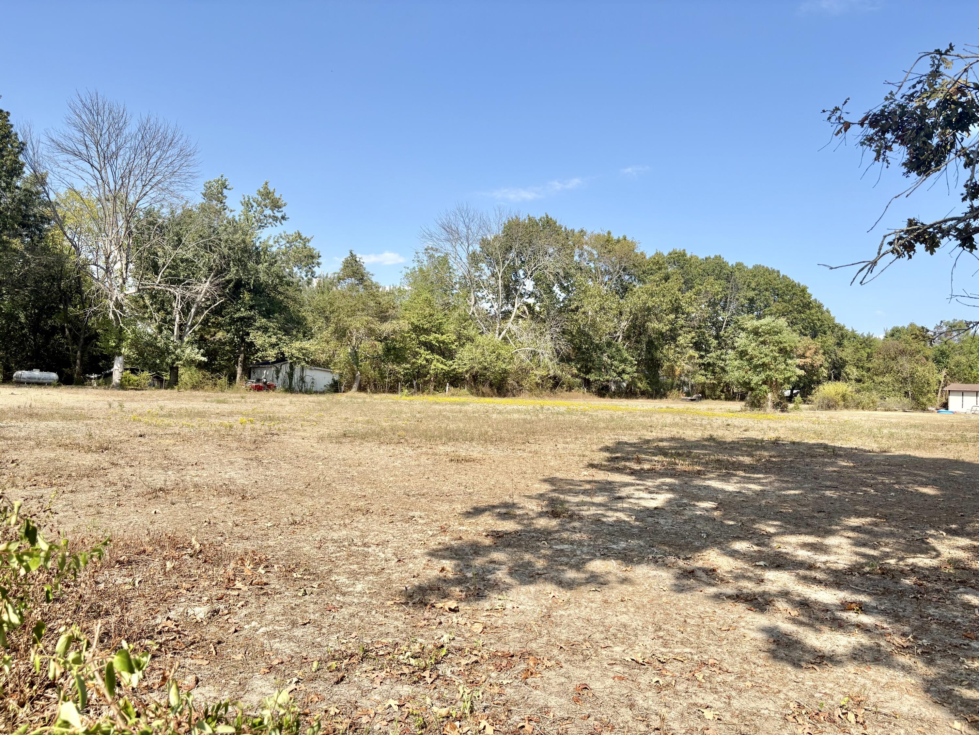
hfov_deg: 67.3
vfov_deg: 53.1
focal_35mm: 26
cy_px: 368
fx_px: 735
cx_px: 490
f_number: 1.6
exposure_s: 1/2747
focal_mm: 5.96
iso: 50
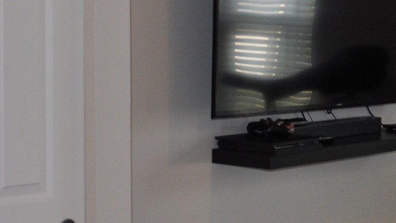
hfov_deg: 17.4
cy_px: 84
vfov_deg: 10.2
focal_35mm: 119
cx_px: 433
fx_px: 1249
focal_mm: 18
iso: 360
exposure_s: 1/200
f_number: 3.5
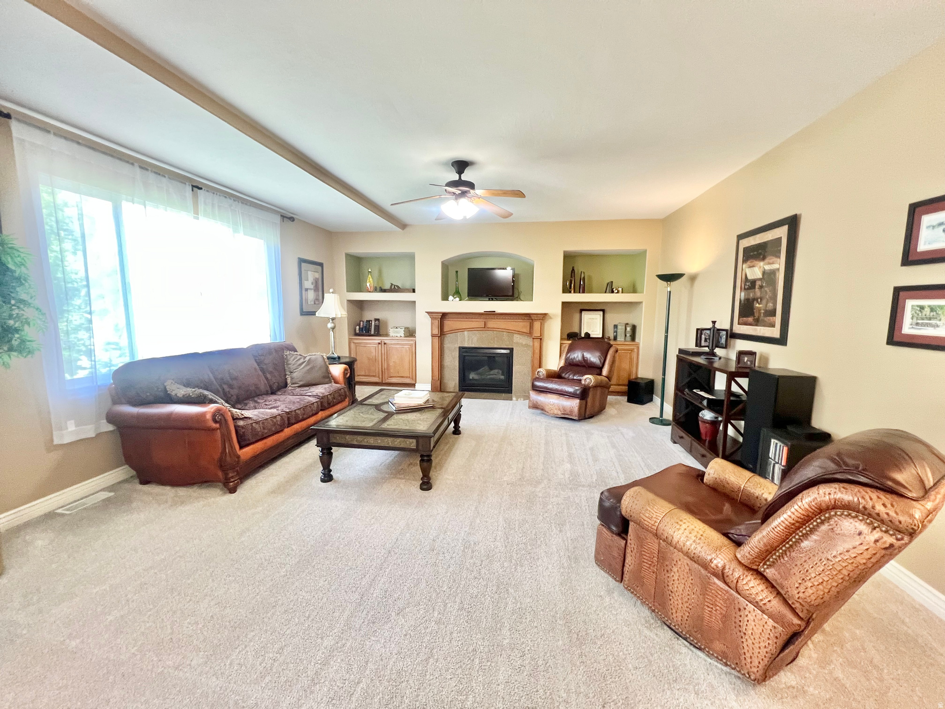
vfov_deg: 89.9
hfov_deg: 106.2
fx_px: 355
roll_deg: -1.4
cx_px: 472
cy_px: 354
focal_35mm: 13
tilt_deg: -8.4
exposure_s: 1/60
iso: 250
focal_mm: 1.57
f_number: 1.8
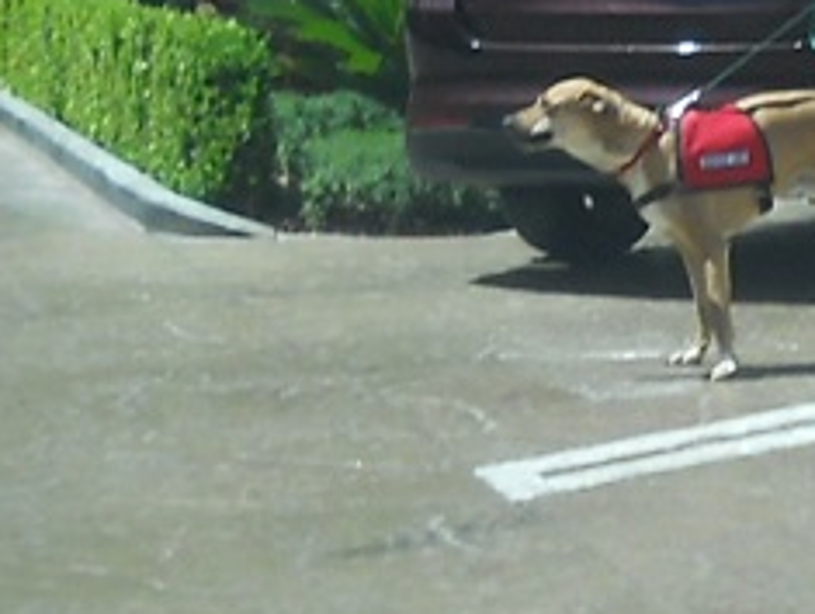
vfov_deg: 6.9
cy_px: 732
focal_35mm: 214
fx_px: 5046
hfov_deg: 9.1
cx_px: 1046
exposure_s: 1/160
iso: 80
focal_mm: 6.72
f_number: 5.5
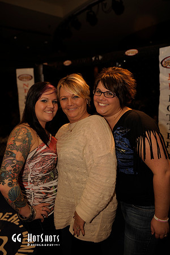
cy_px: 128
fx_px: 220
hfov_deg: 42.3
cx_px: 85
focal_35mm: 31
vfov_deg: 60.3
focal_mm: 31
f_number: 2.8
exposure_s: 1/250
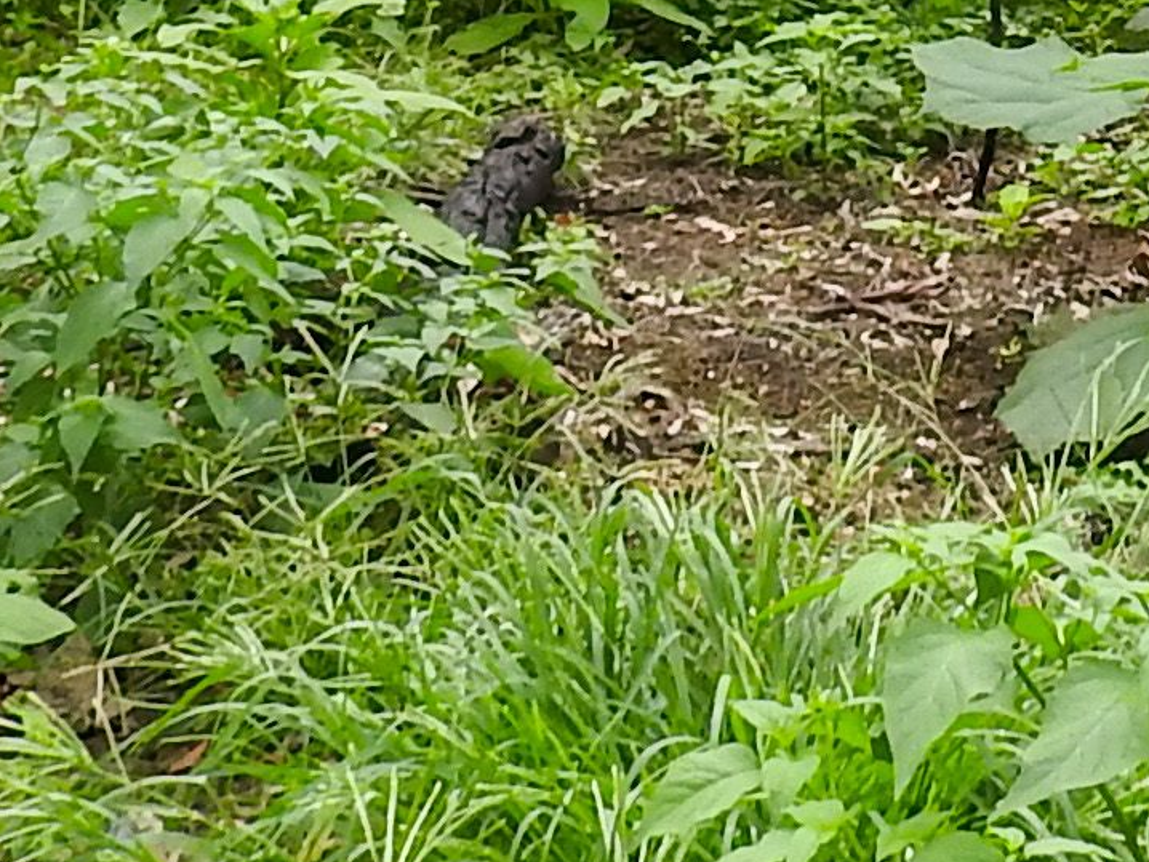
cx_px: 1267
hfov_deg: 12.6
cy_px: -705
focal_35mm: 154
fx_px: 5113
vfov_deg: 9.2
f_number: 3.3
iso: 100
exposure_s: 1/200
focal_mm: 4.3
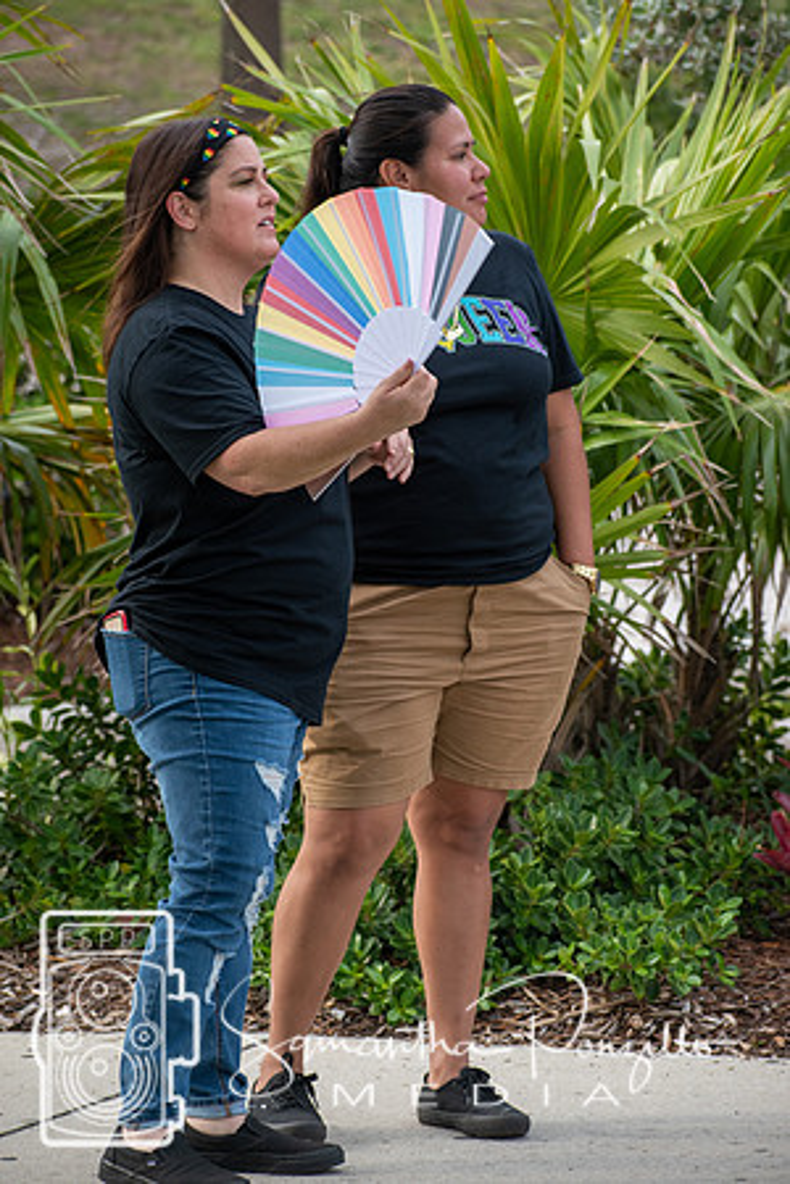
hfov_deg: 8.2
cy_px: 592
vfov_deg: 12.2
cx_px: 395
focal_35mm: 168
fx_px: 5530
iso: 400
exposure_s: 1/400
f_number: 5
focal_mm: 112
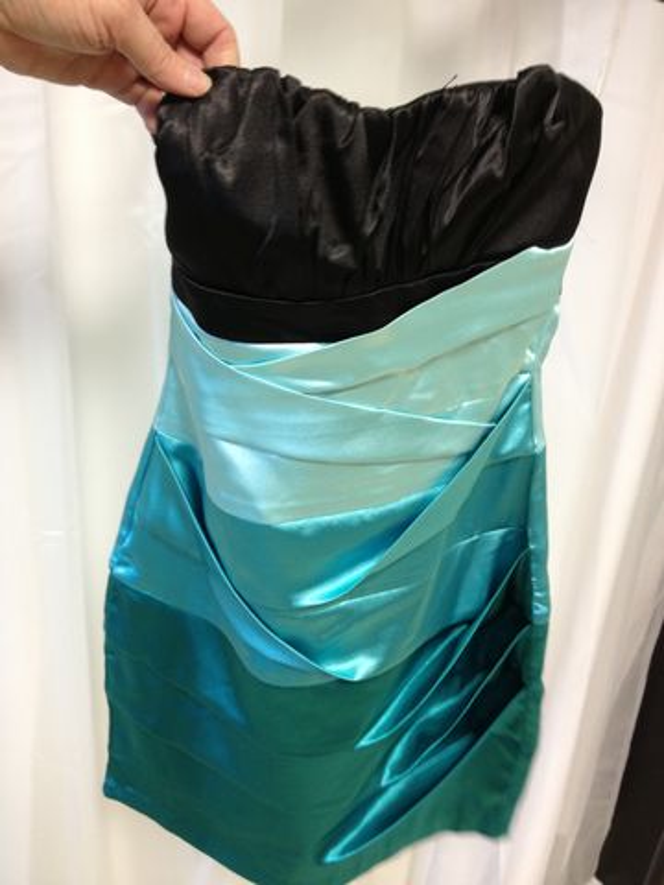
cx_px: 332
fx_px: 895
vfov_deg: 52.6
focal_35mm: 35
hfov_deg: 40.7
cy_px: 442
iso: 125
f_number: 2.4
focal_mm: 4.28
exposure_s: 1/20
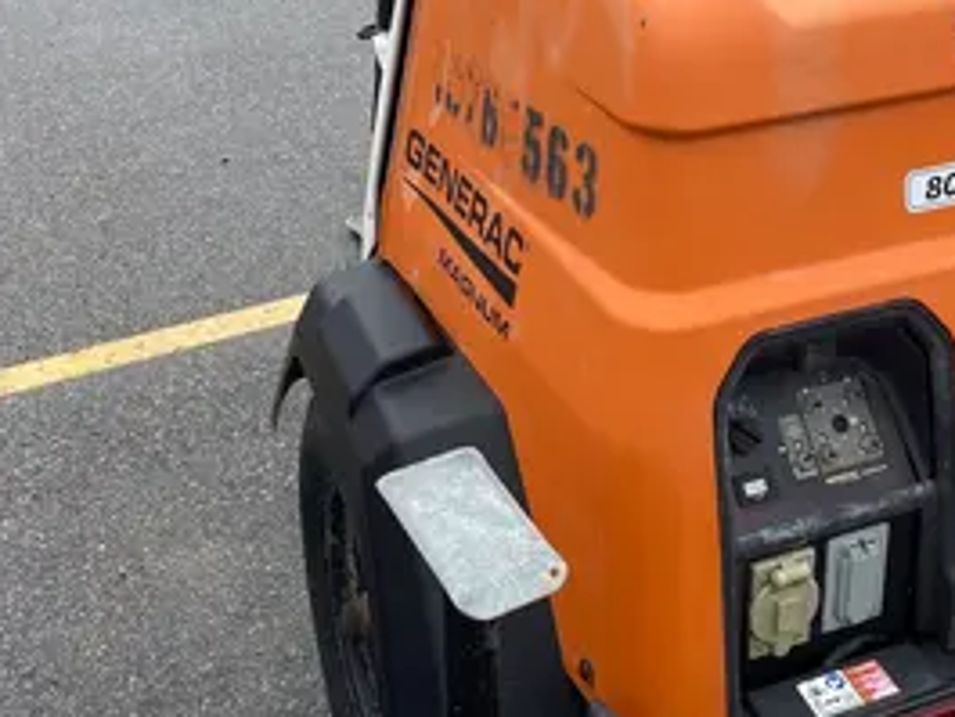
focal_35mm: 54
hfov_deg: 35.2
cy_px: 77
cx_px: 631
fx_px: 1490
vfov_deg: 26.2
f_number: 1.8
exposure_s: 1/1608
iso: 32
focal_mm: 4.25
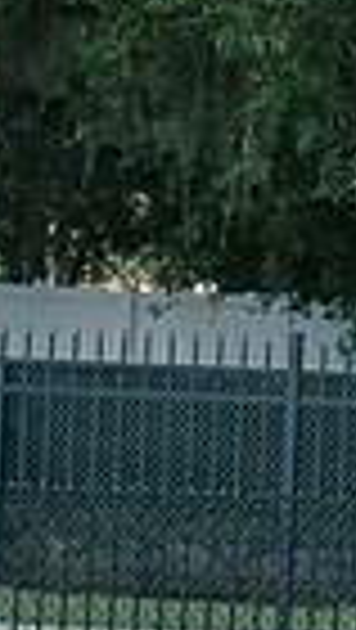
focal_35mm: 962
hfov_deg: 1.3
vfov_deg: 2.2
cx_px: -772
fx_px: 16105
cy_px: 500
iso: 250
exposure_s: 1/800
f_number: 5.6
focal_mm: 70
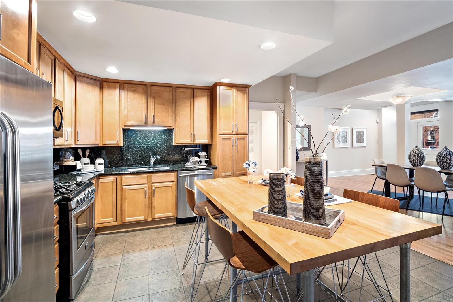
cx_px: 226
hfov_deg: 96.7
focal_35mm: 16
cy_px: 151
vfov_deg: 73.7
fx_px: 201
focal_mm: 8
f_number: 6.3
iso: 400
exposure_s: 1/250
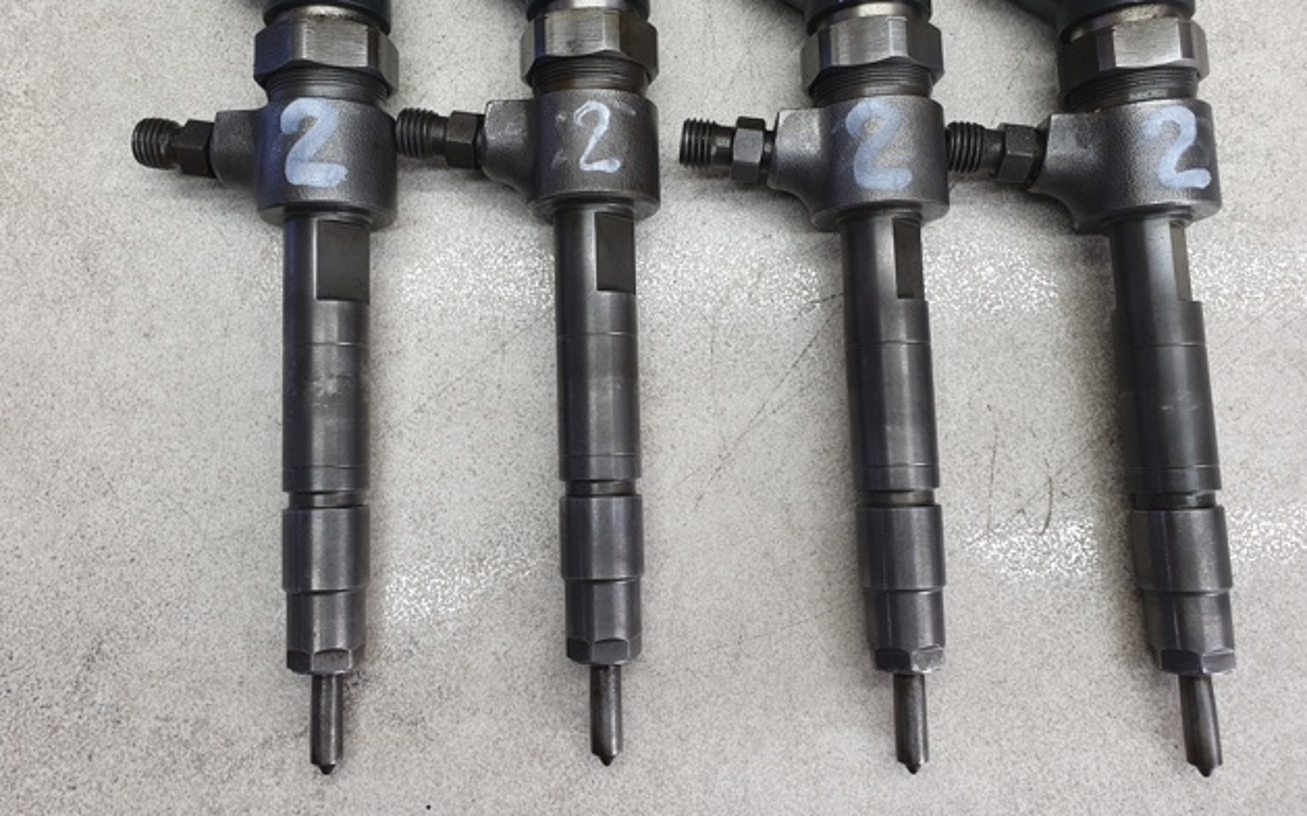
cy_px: 371
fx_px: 997
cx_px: 648
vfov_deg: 44.5
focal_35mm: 28
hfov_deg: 66.5
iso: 64
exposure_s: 1/100
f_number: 2.4
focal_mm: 4.32
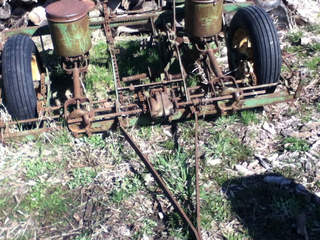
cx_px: 160
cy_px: 120
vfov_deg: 44.2
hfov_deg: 56.8
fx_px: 296
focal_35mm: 32
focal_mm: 3.85
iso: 80
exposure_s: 1/741
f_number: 2.4
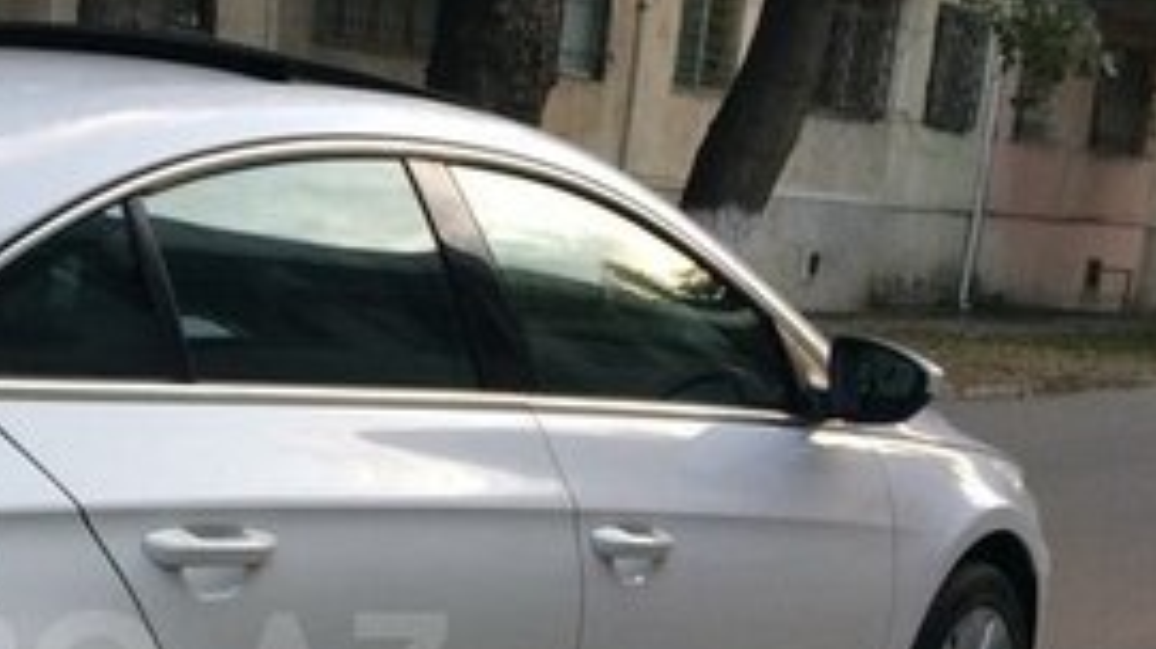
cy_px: 677
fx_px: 2359
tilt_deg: -11.0
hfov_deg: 26.2
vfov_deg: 15.3
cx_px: 13
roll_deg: -3.9
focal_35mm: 77
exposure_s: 1/100
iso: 64
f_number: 2.2
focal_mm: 4.15
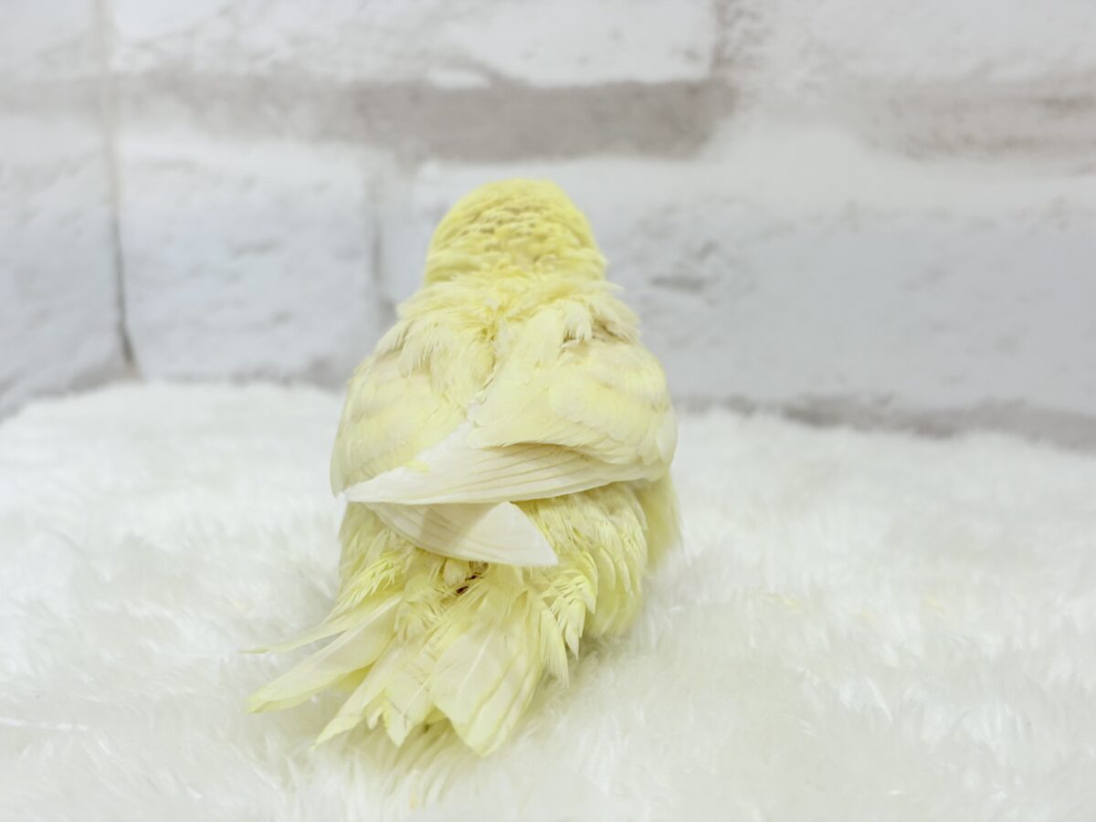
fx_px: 1646
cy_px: 411
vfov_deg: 28.0
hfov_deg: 36.8
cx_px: 548
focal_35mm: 52
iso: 25
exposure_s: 1/50
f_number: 1.6
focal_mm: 5.96
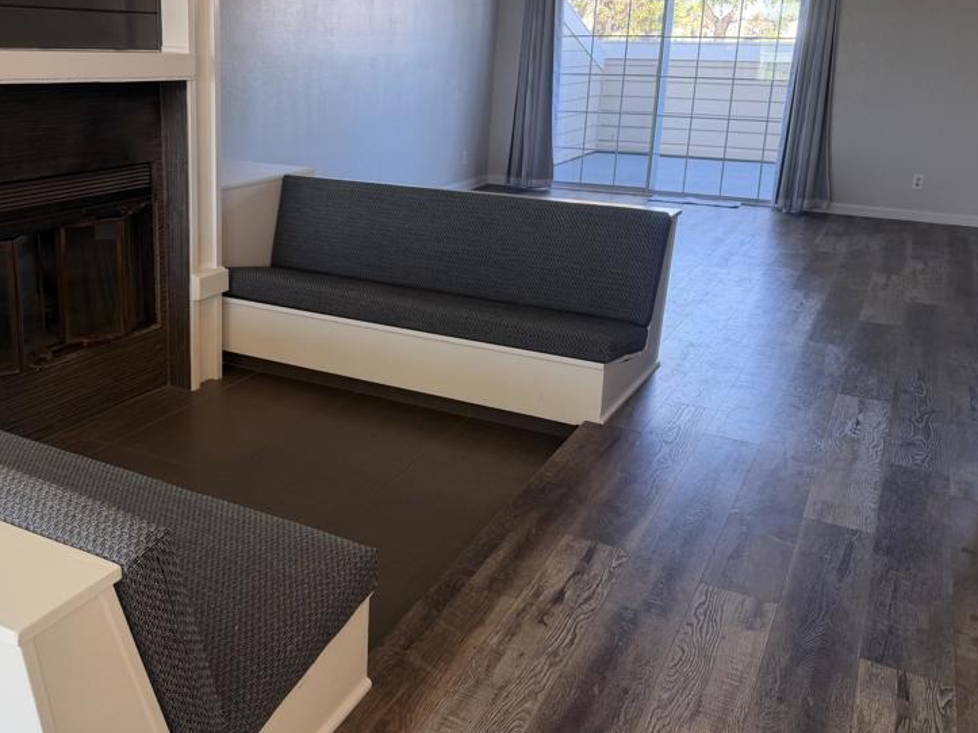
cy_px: 288
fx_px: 960
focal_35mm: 34
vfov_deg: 41.6
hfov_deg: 52.8
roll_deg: -0.2
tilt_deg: -14.2
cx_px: 317
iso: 100
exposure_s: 1/120
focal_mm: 6.76
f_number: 1.78
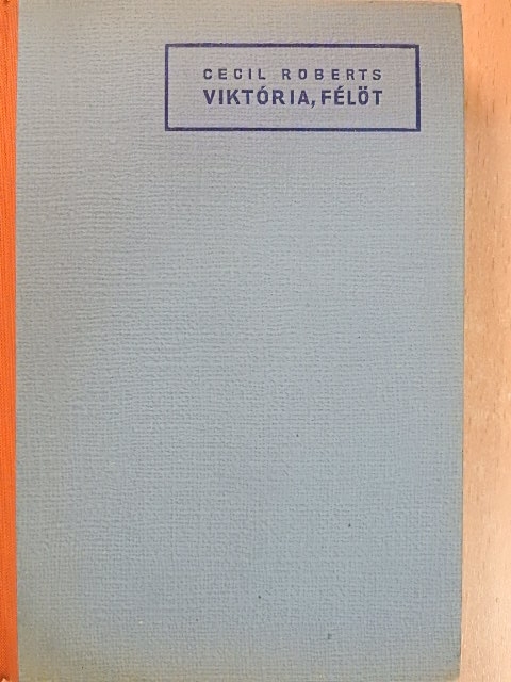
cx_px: 256
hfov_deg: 32.2
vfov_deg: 42.1
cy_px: 341
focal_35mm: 45
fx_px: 886
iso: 1600
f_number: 4
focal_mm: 8.1
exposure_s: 1/60
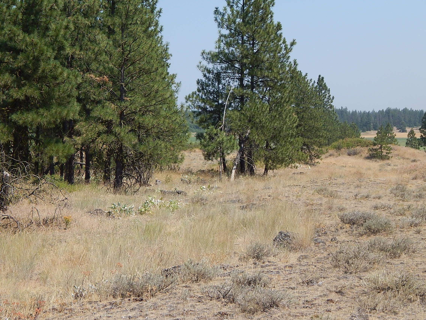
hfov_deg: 25.7
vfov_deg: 19.4
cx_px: 213
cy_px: 160
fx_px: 935
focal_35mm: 76
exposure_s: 1/1000
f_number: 4.2
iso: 125
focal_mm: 13.5
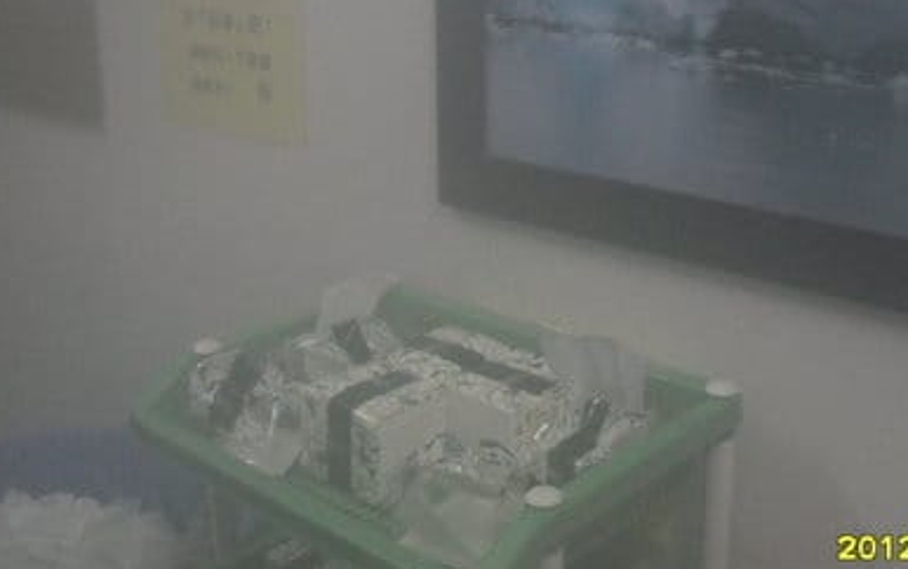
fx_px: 1189
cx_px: 485
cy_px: 192
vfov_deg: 26.8
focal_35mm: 48
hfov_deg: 41.8
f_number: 2.8
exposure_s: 1/20
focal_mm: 6.2
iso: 400
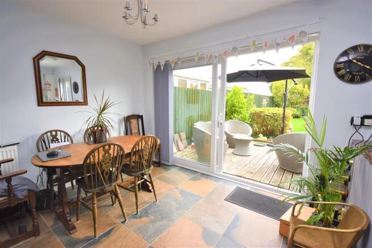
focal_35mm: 16
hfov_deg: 95.0
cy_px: 124
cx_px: 186
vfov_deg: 72.1
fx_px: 171
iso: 280
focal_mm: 11
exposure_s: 1/200
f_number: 5
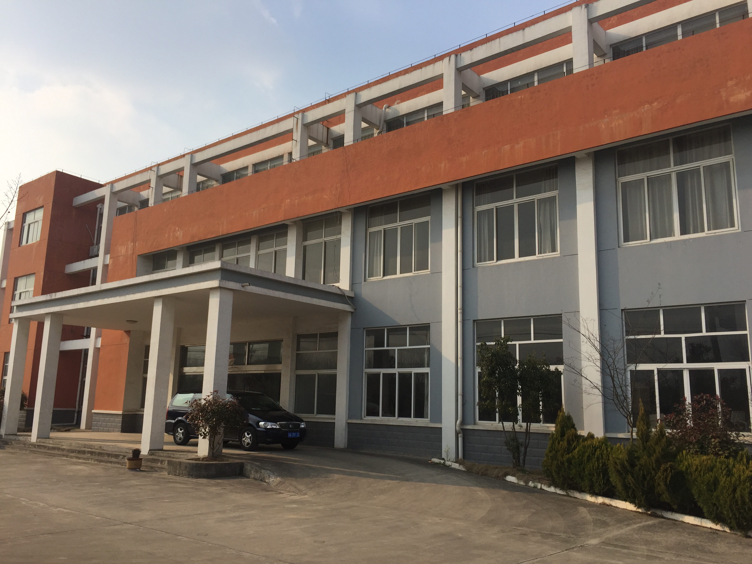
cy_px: 282
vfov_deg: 48.2
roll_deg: -2.1
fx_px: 630
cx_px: 376
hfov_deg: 61.7
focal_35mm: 29
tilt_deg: +11.0
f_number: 2.2
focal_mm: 4.15
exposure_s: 1/2198
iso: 32
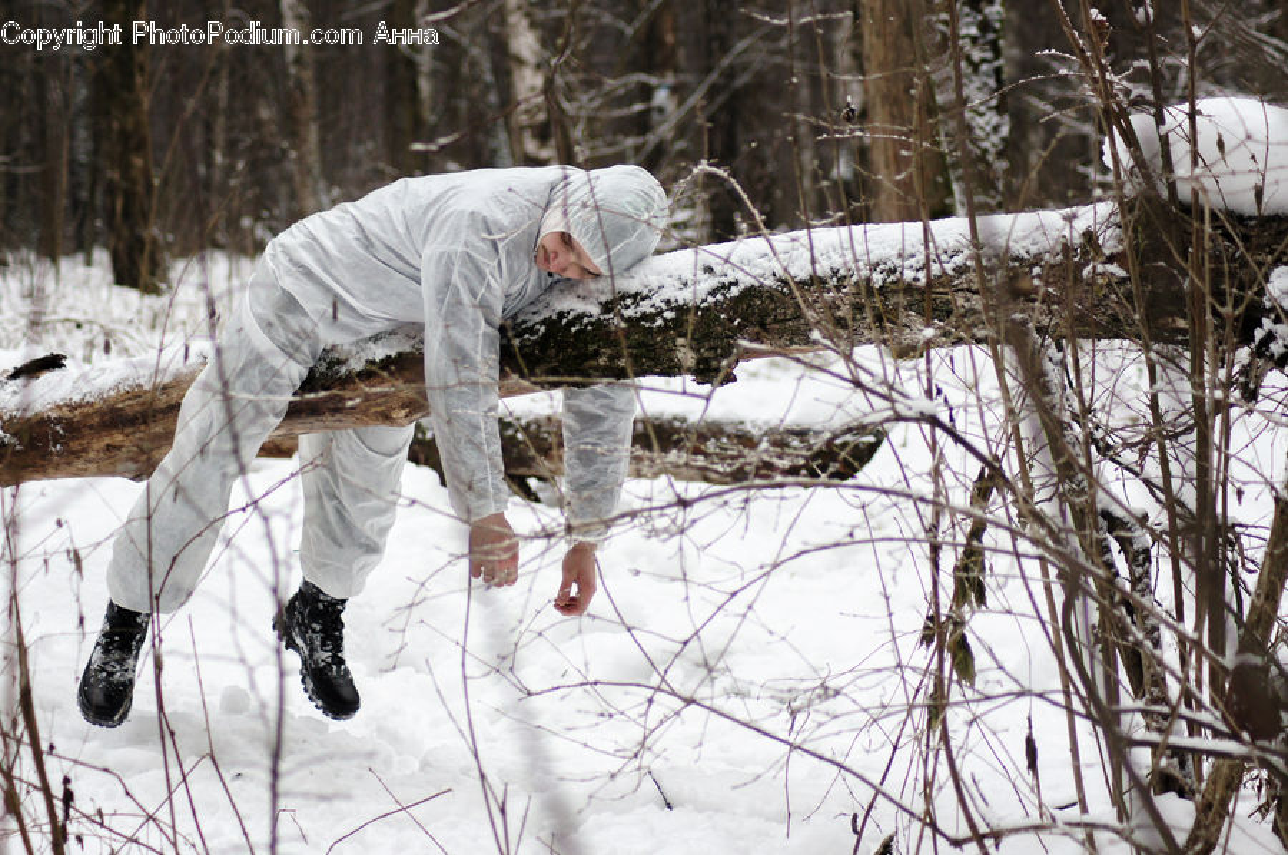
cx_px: 644
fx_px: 4822
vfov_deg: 10.1
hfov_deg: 15.2
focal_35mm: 135
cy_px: 428
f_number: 4
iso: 1000
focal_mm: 90
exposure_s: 1/500
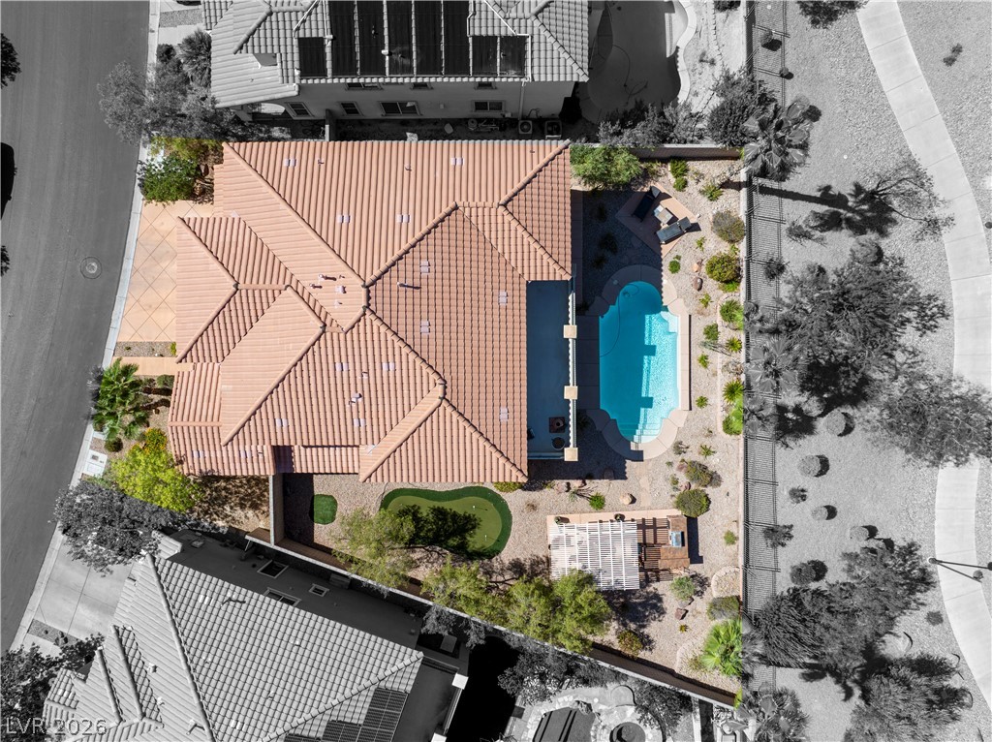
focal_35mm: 24
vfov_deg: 56.7
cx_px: 496
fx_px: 687
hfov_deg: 71.6
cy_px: 371
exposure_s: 1/200
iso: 100
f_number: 2.8
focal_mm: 12.29
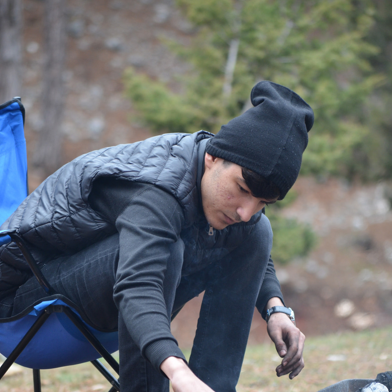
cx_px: 196
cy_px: 269
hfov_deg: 6.3
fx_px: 3583
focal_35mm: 280
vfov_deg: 6.3
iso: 500
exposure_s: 1/250
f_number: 5
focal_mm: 145
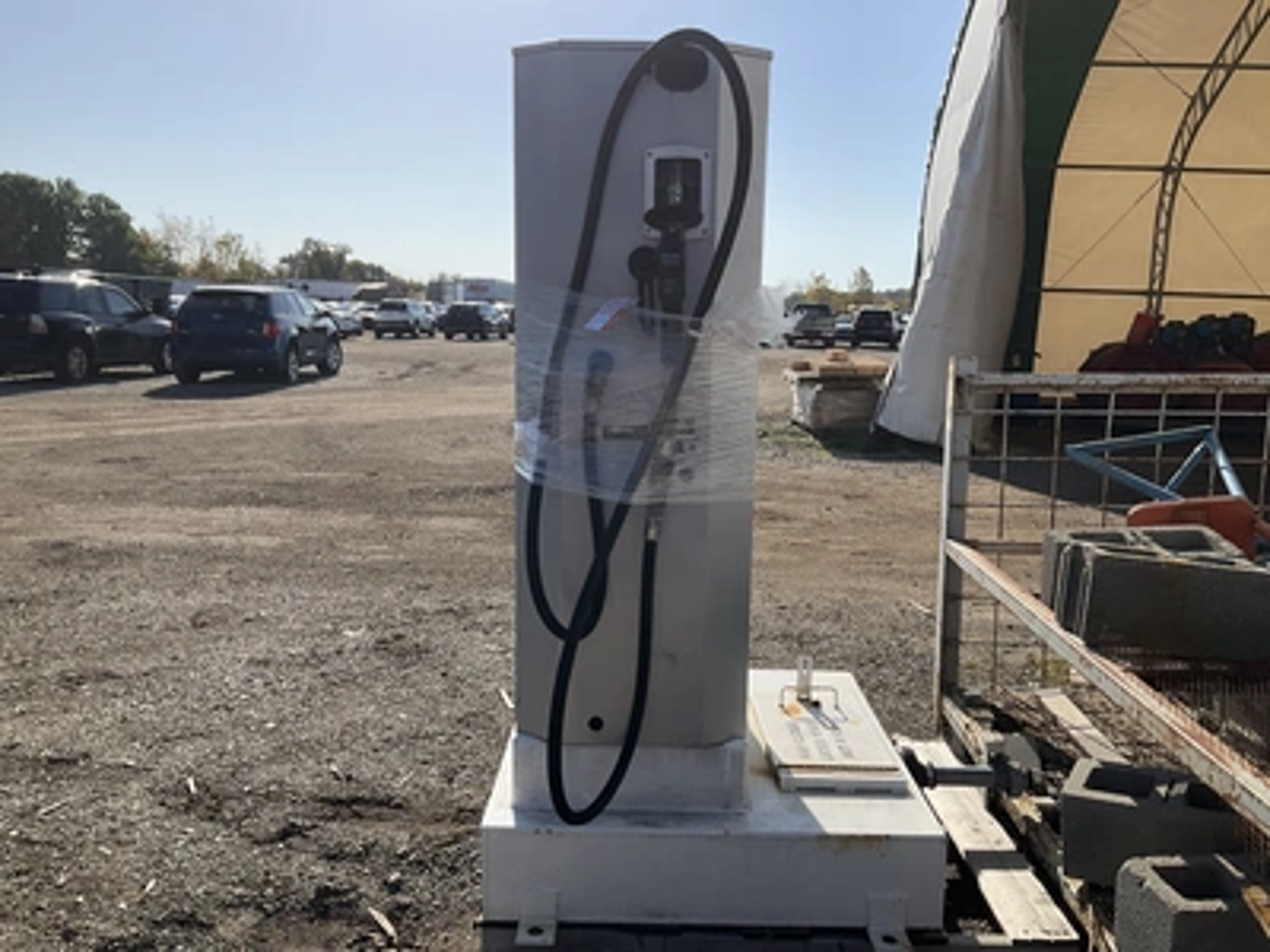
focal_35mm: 29
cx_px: 635
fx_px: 1064
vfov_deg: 48.2
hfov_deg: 61.7
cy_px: 476
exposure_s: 1/2801
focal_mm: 3
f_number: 1.8
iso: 25
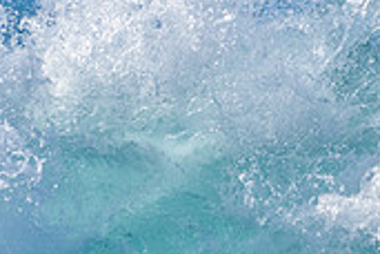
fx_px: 21933
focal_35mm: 2078
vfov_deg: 0.7
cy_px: 248
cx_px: 447
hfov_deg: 1.0
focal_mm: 500
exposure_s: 1/2000
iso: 180
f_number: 5.6
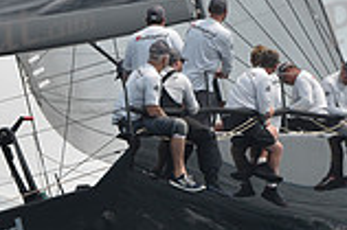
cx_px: 211
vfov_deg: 2.4
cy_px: 135
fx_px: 5488
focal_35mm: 570
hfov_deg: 3.6
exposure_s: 1/1250
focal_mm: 155
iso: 250
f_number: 8
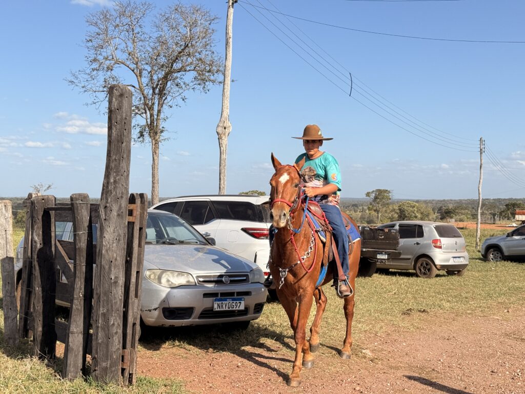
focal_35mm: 48
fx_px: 728
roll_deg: -0.3
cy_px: 197
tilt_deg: +0.4
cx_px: 262
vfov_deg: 30.3
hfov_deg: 39.7
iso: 64
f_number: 1.78
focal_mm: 6.76
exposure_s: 1/6024
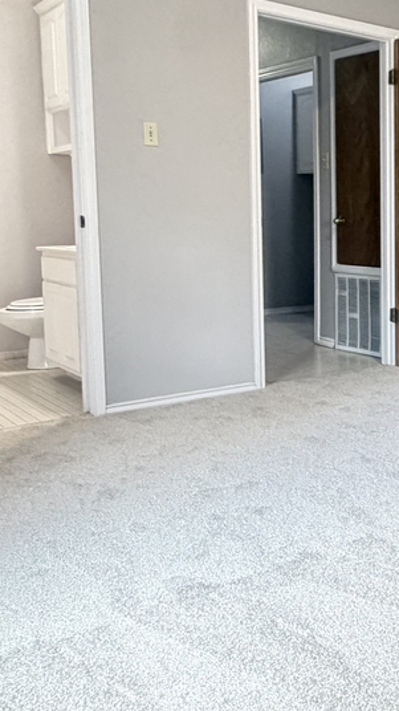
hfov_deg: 26.3
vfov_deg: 49.1
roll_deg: +0.5
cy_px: 287
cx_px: 460
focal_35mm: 41
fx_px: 772
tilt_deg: -5.6
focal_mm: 2.22
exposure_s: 1/60
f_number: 2.2
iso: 640
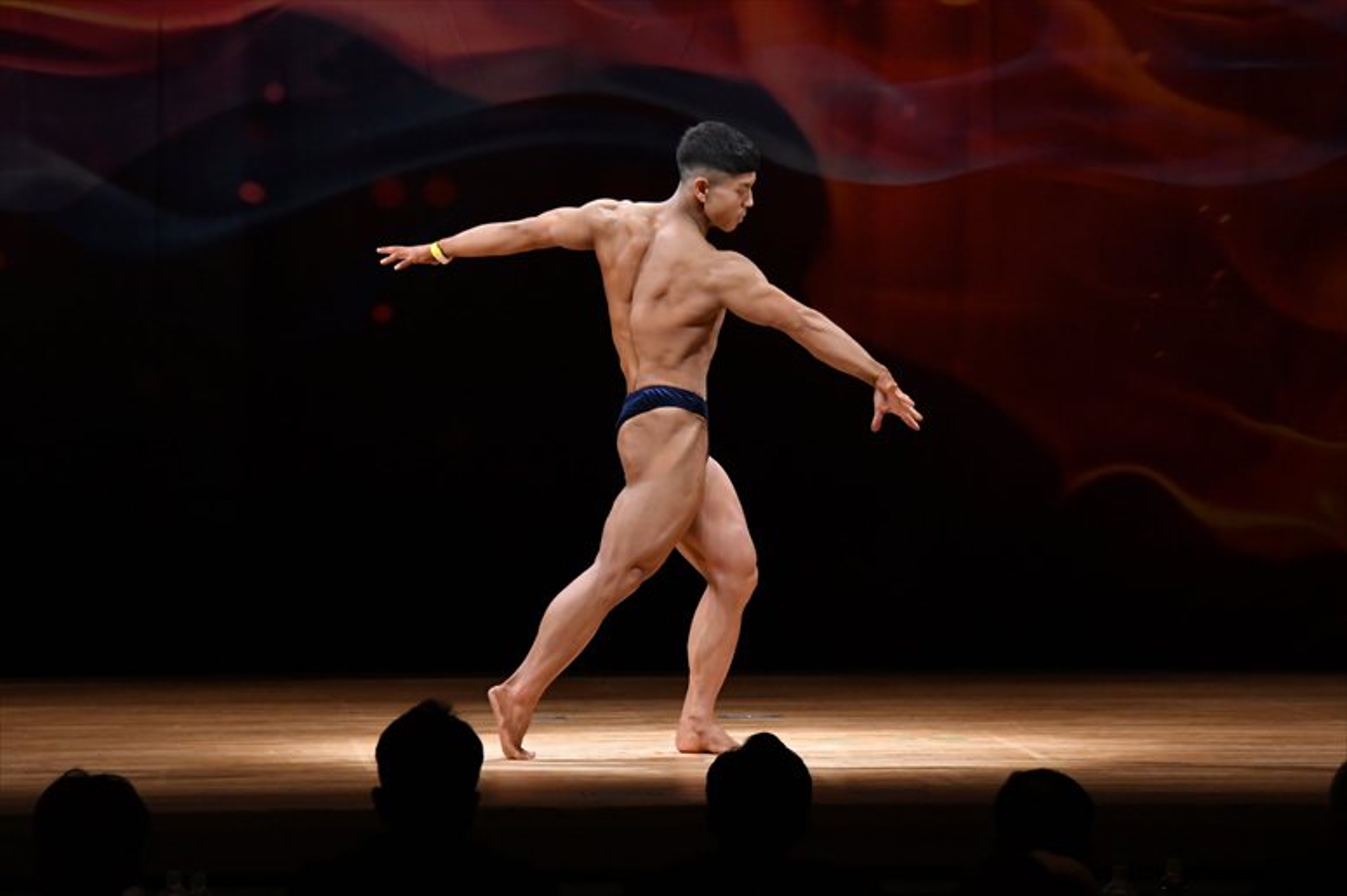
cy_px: 448
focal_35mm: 217
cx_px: 674
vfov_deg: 6.3
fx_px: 8116
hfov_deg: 9.5
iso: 3200
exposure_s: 1/400
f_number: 5.6
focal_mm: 145
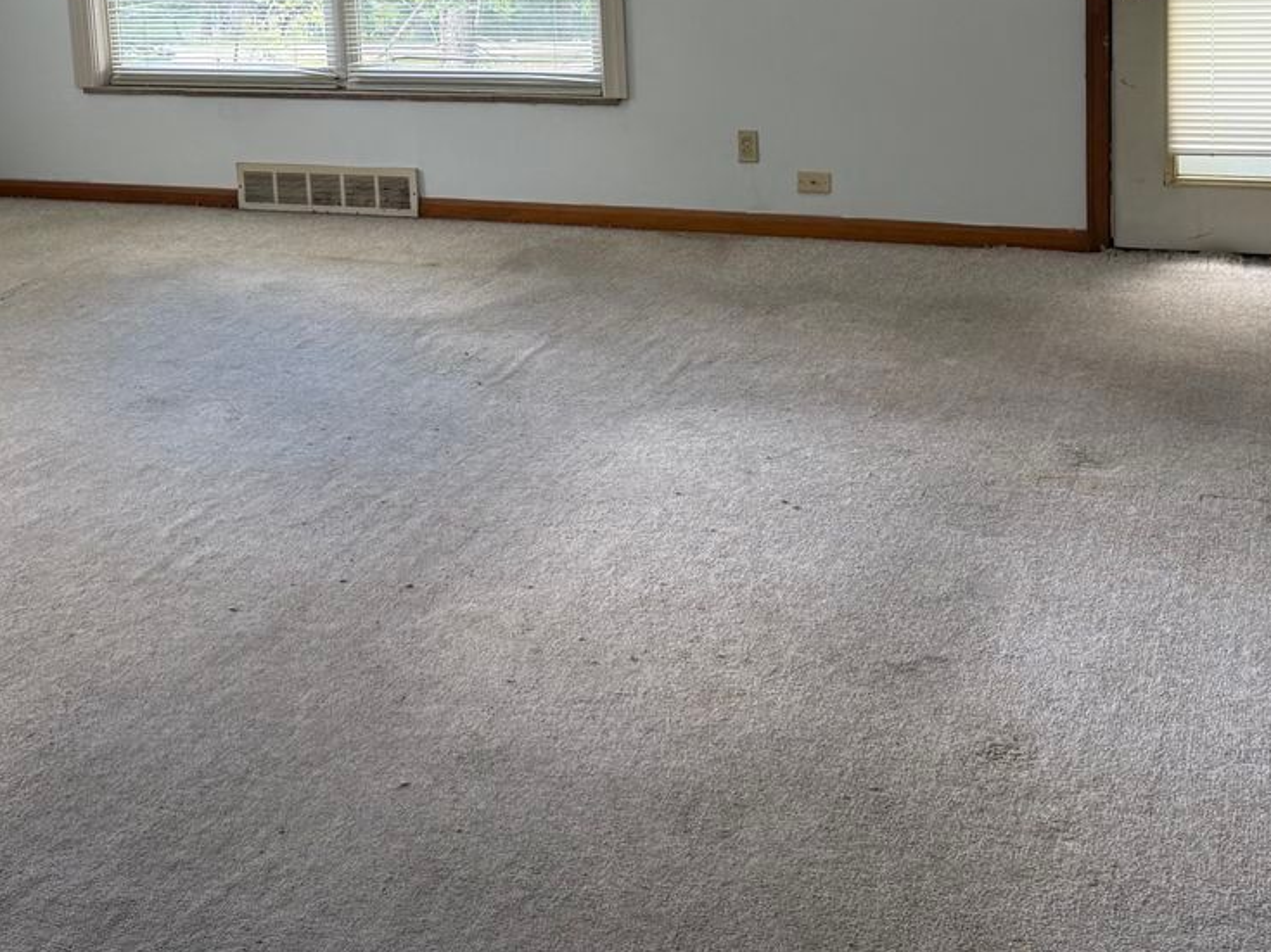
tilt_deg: -7.8
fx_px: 1799
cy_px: 89
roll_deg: +2.8
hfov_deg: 38.5
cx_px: 436
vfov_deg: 28.5
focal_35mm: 49
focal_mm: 6.76
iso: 200
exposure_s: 1/121
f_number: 1.78
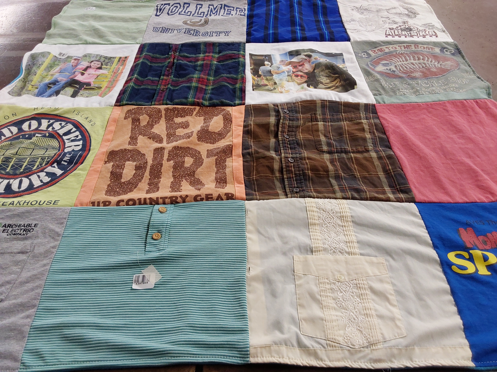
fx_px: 402
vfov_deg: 49.7
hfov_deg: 63.4
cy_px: 186
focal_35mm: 28
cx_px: 248
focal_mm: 2.91
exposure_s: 1/50
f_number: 1.9
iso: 80
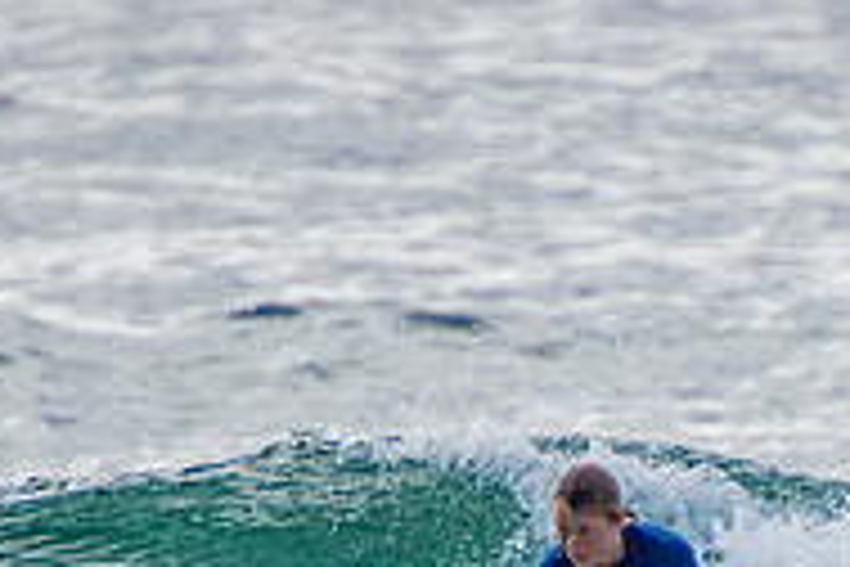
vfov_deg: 0.7
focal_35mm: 1841
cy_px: 790
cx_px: 625
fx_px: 43465
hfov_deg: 1.1
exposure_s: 1/2000
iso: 400
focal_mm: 400
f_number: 5.6
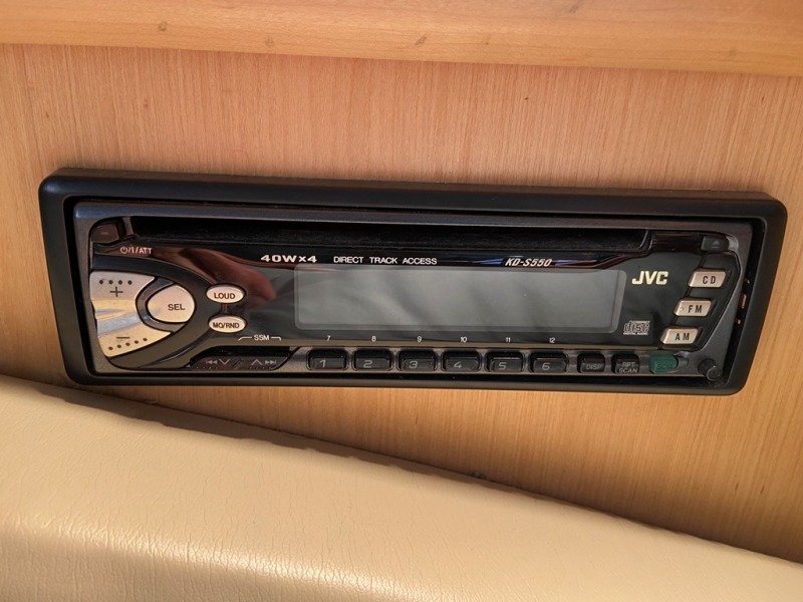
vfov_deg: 53.1
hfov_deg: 67.3
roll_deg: -2.5
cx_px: 402
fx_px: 603
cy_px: 301
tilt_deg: -23.8
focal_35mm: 26
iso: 125
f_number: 1.8
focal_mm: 4.25
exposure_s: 1/60
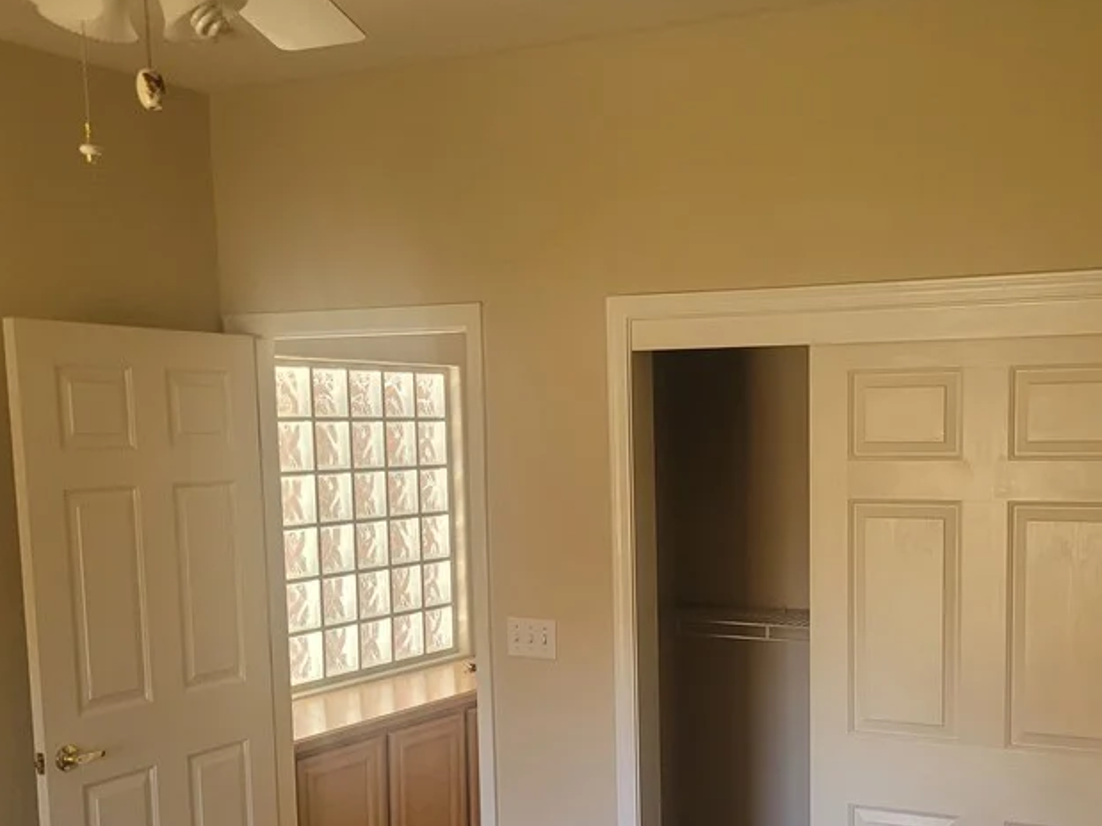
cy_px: 600
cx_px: 746
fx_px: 1369
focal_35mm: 43
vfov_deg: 33.1
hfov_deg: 43.2
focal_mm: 5.4
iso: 250
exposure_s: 1/120
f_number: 1.8
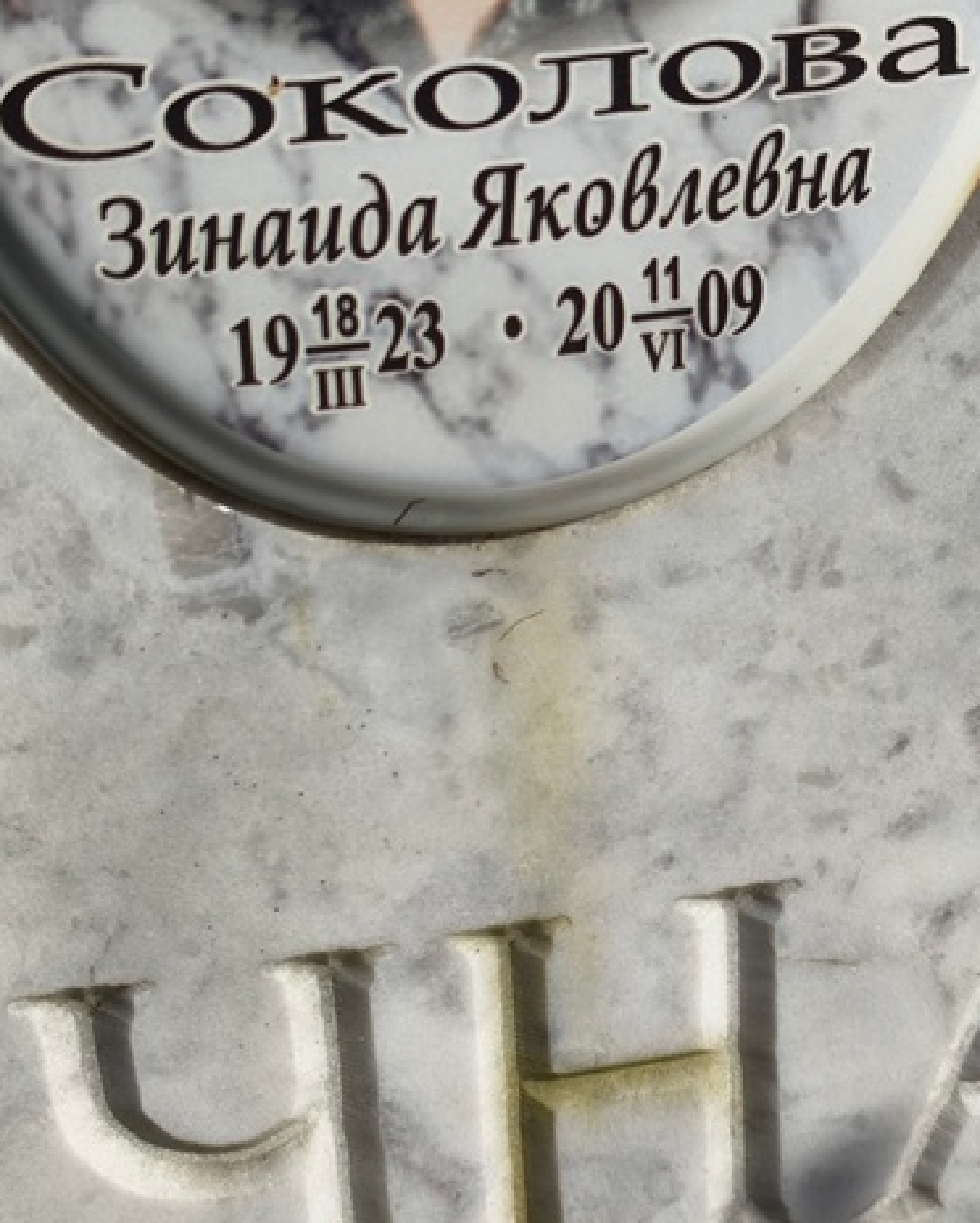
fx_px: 3041
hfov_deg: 18.3
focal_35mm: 84
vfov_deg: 22.7
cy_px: 527
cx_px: 531
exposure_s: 1/1474
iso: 50
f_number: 1.7
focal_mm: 4.71
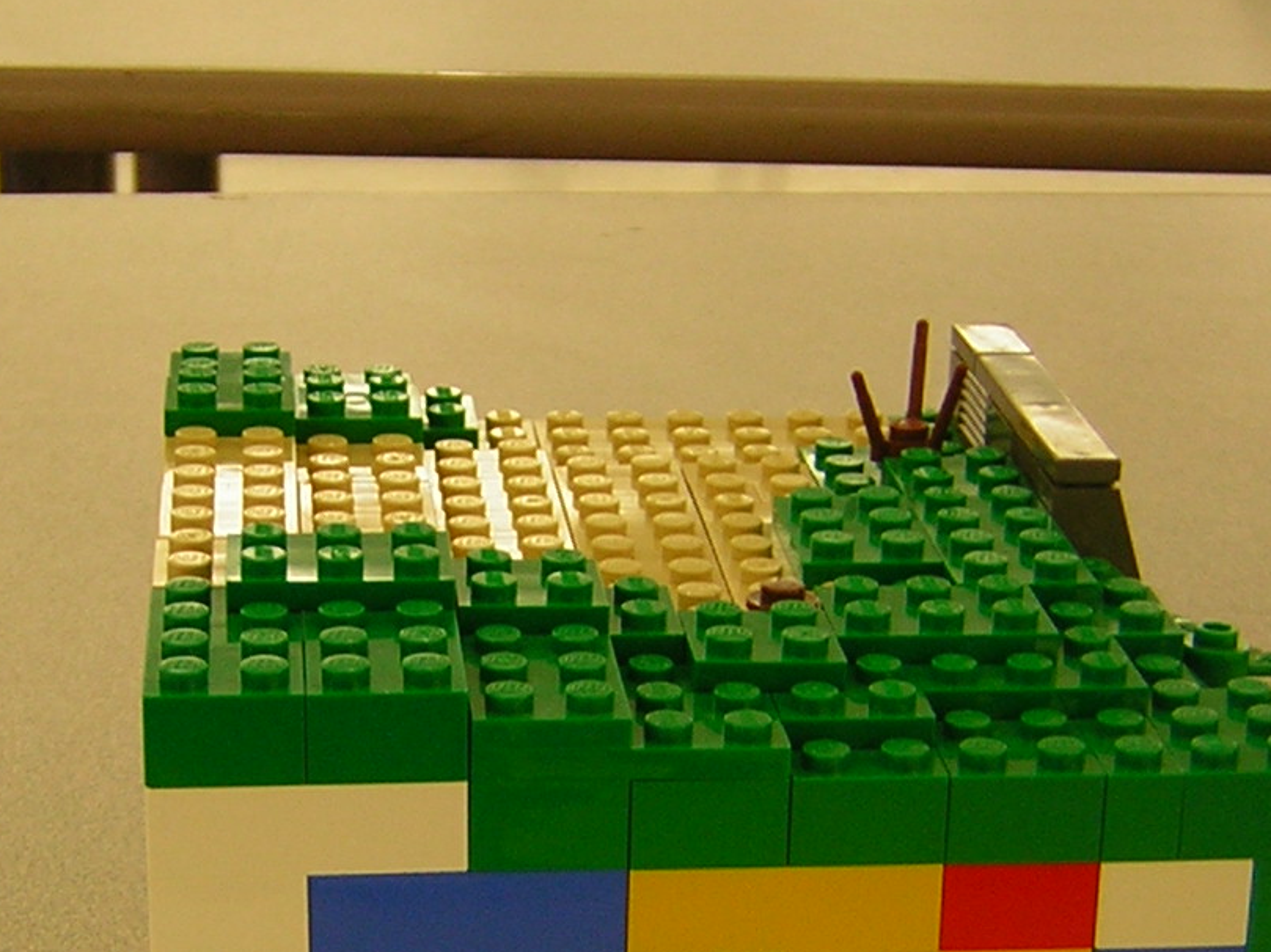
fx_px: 3413
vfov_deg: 15.8
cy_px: 710
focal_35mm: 93
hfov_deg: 21.1
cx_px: 529
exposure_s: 1/7.1
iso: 50
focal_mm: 6.1
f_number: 2.9
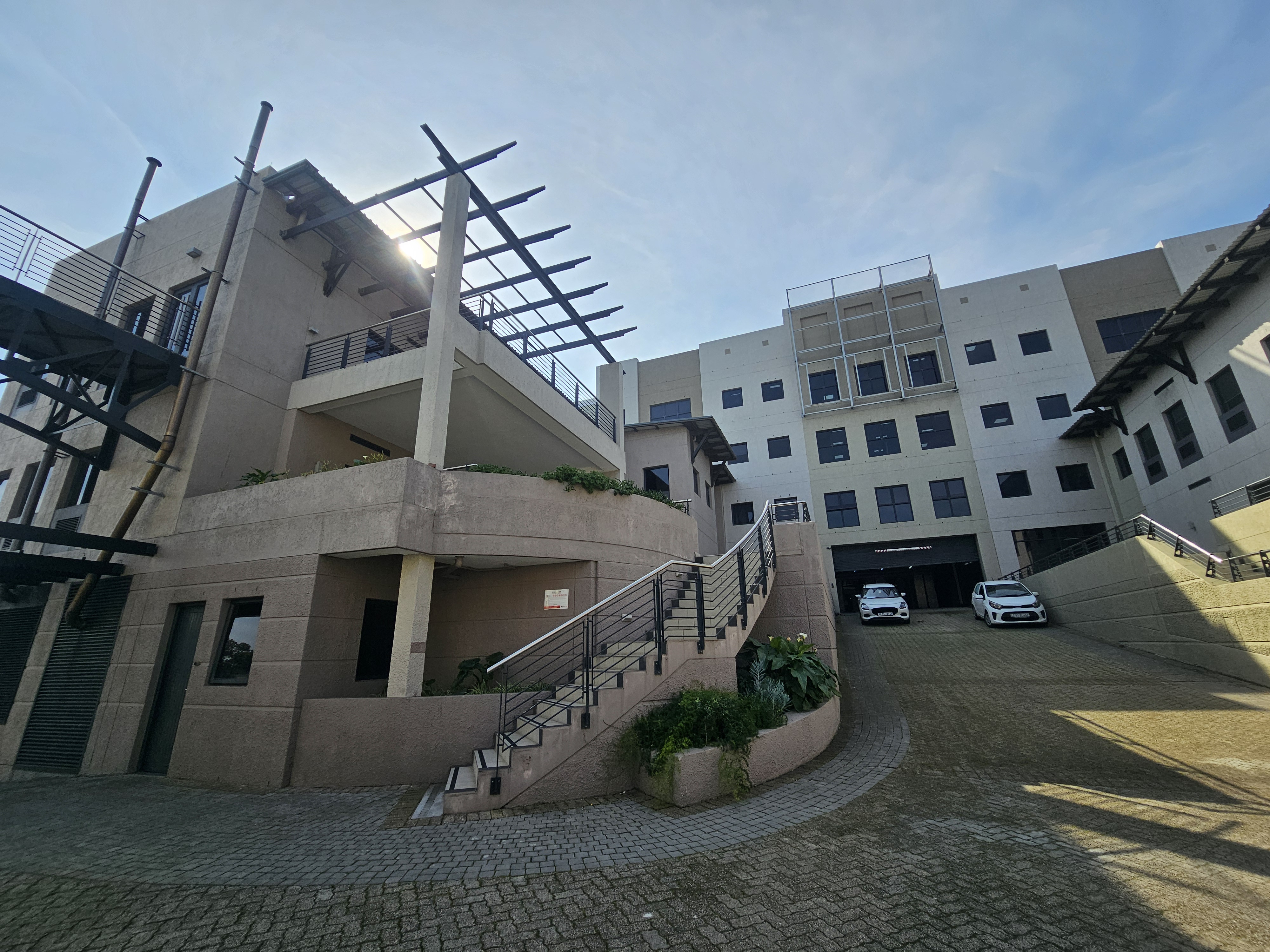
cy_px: 476
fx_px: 477
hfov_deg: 106.2
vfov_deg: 89.9
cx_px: 635
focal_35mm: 13
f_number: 2.2
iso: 50
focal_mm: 2.2
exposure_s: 1/1809
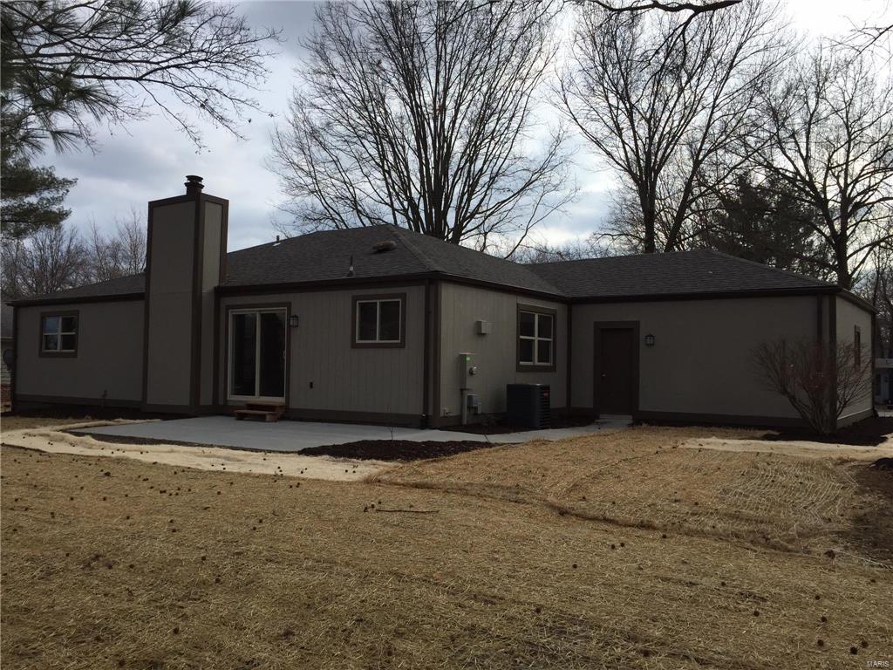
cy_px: 335
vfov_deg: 48.2
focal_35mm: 29
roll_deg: +1.2
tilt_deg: +1.1
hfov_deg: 61.7
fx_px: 748
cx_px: 446
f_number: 2.2
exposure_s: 1/1163
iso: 32
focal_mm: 4.15
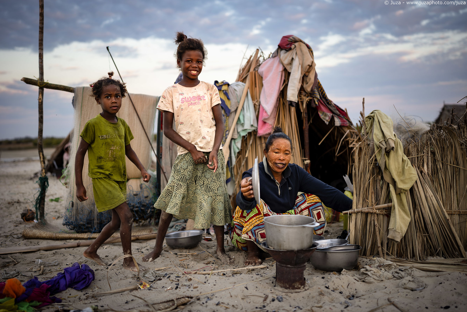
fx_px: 454
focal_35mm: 35
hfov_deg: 54.4
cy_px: 156
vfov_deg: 37.9
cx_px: 234
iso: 400
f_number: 1.4
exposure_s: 1/800
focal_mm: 35
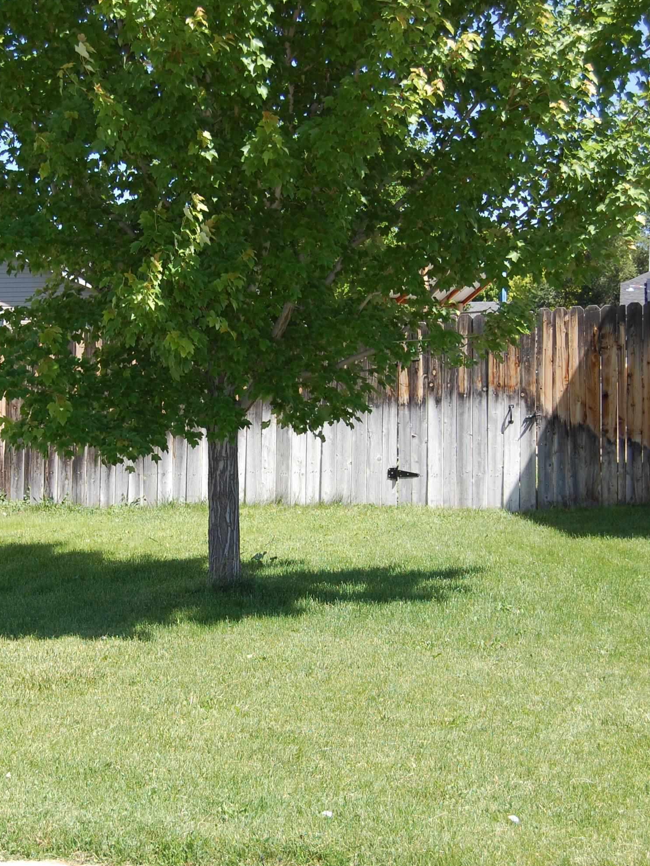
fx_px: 1753
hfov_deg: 20.9
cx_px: 227
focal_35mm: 70
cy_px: 435
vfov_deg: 27.8
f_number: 5.6
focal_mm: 32
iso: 250
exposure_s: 1/500
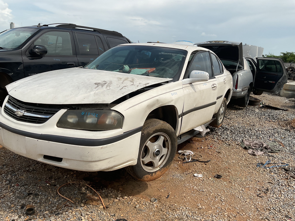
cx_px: 148
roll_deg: -3.6
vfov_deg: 48.2
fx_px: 247
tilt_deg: -14.5
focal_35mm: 29
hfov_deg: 61.7
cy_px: 110
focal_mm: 3
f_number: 1.8
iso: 16
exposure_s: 1/2227
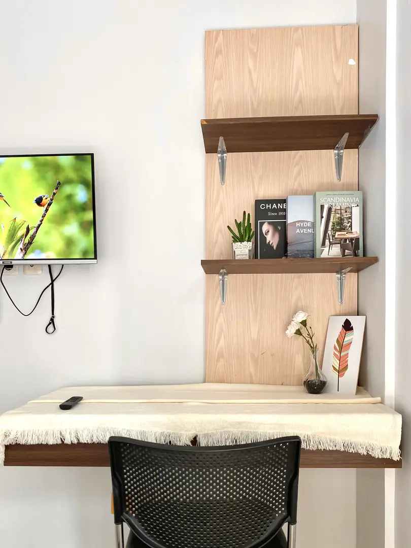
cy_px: 274
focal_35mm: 26
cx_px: 206
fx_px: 412
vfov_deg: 67.3
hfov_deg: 53.1
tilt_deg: +5.9
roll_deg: +0.6
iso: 100
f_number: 1.8
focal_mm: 4.25
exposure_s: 1/121
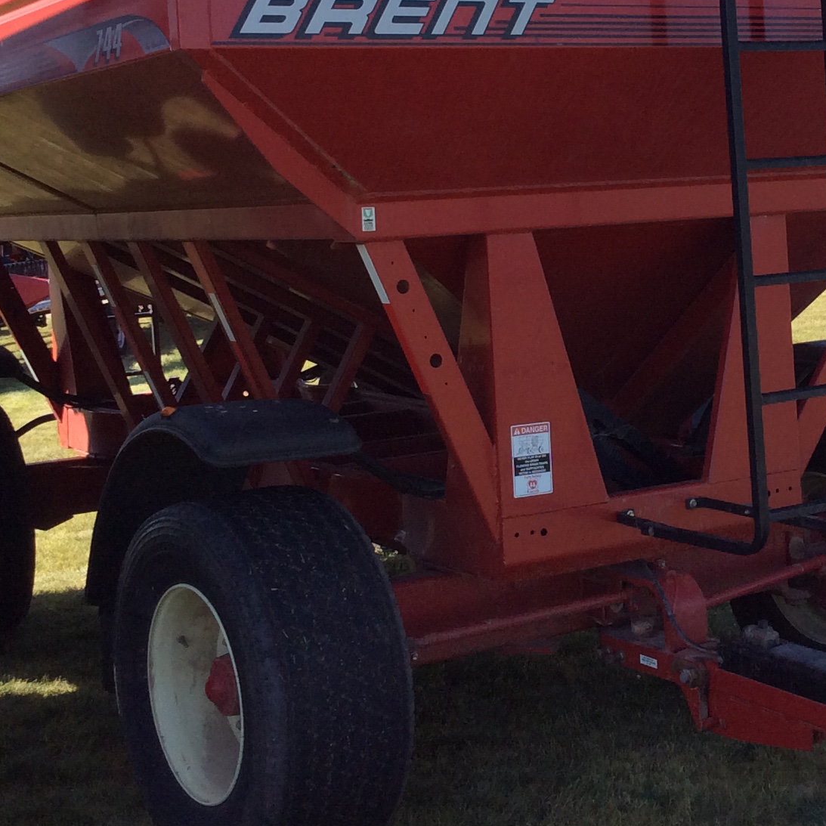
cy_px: 222
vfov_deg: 25.5
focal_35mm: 67
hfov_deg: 25.5
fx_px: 1809
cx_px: 605
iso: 32
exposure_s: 1/665
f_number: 2.4
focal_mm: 3.3
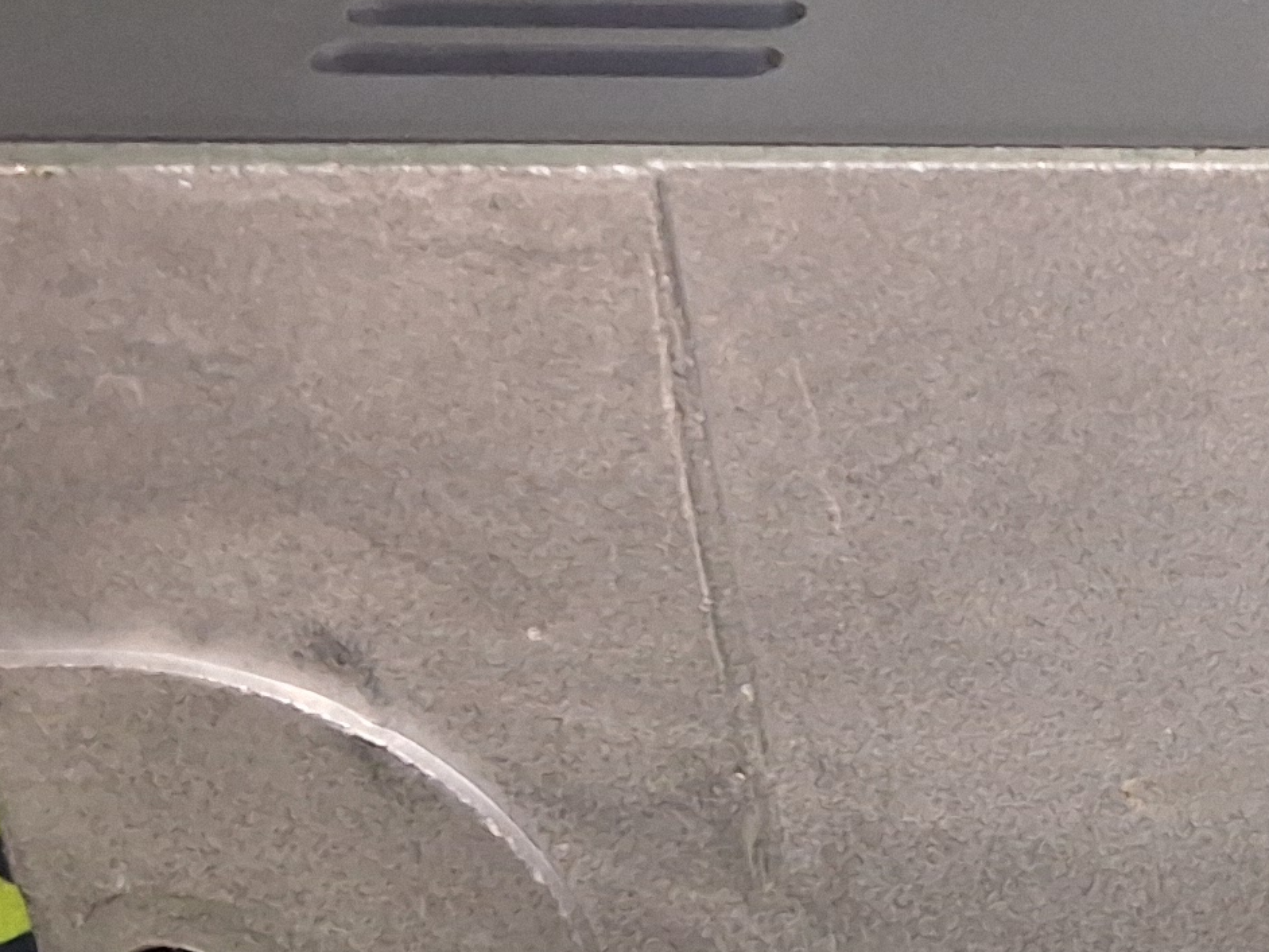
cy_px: 588
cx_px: 1848
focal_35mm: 97
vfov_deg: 15.2
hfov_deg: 18.2
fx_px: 3557
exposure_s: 1/24
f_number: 1.9
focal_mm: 2.91
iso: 320
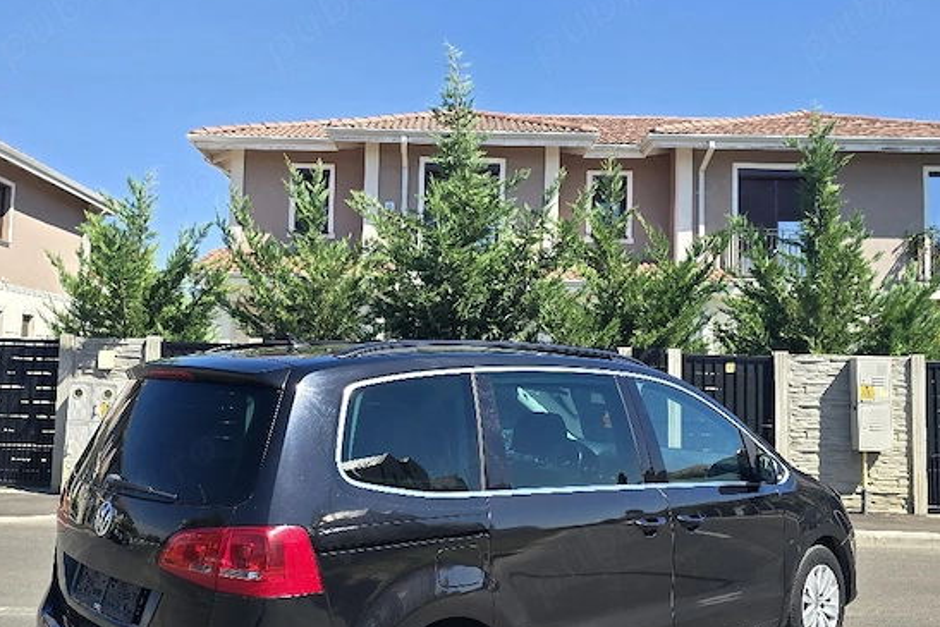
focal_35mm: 35
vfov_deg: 37.9
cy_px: 290
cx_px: 442
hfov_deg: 54.4
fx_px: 914
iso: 12
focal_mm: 6.3
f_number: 1.7
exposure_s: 1/400
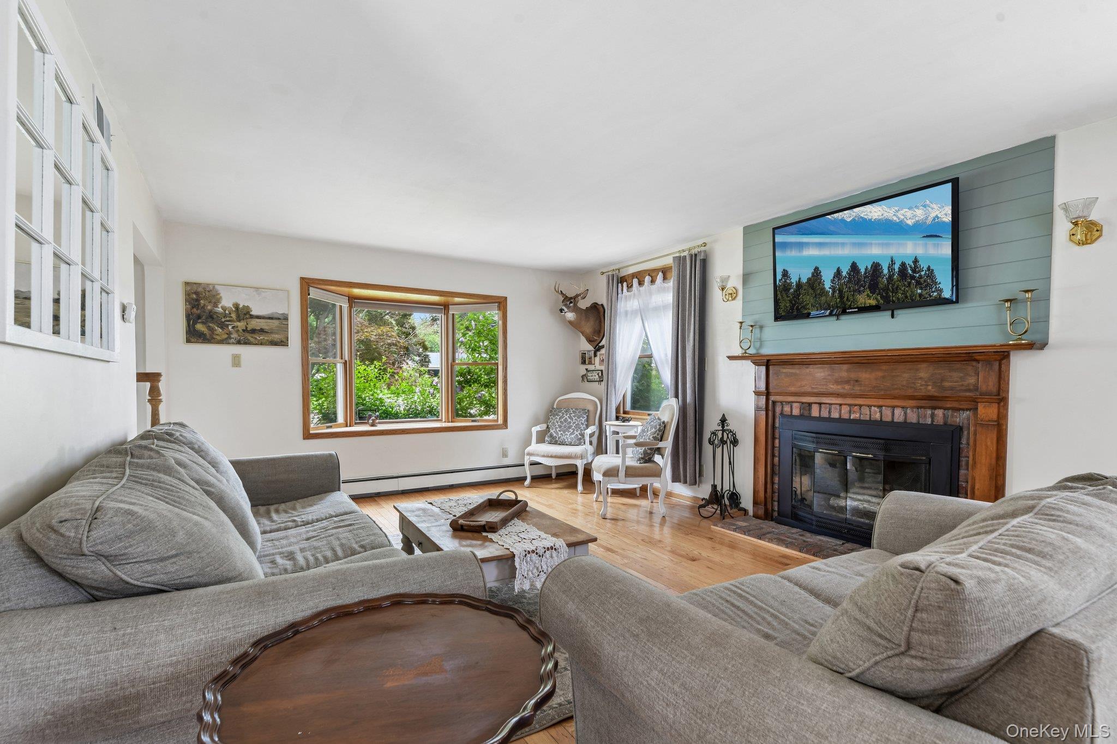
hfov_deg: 93.3
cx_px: 558
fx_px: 527
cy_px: 372
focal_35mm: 17
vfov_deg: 70.4
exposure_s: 1/6
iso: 250
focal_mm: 17
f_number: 9
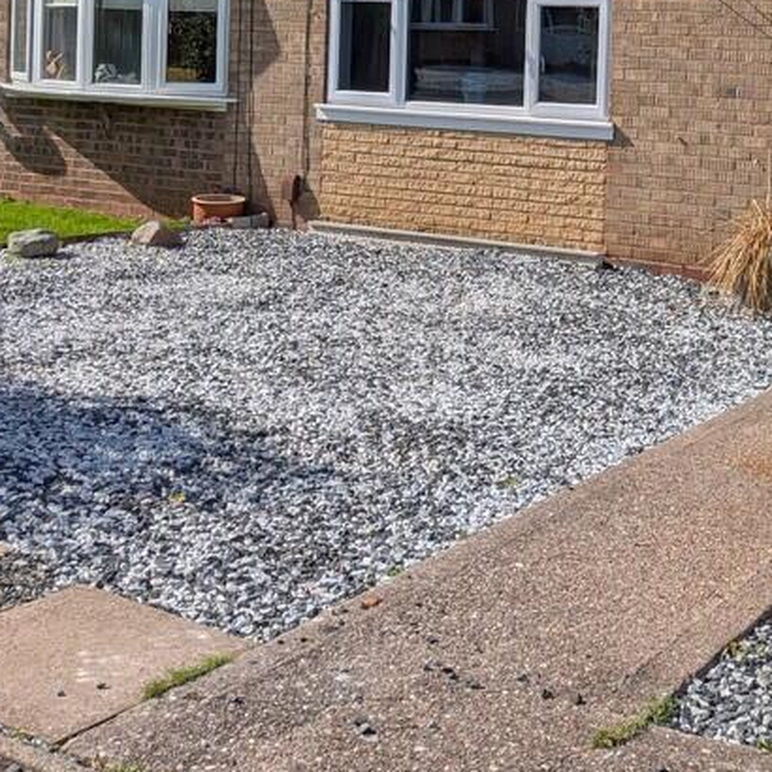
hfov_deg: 31.0
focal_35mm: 53
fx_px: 1337
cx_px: 667
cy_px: 94
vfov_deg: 30.9
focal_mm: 4.53
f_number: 1.7
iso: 29
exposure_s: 1/15625
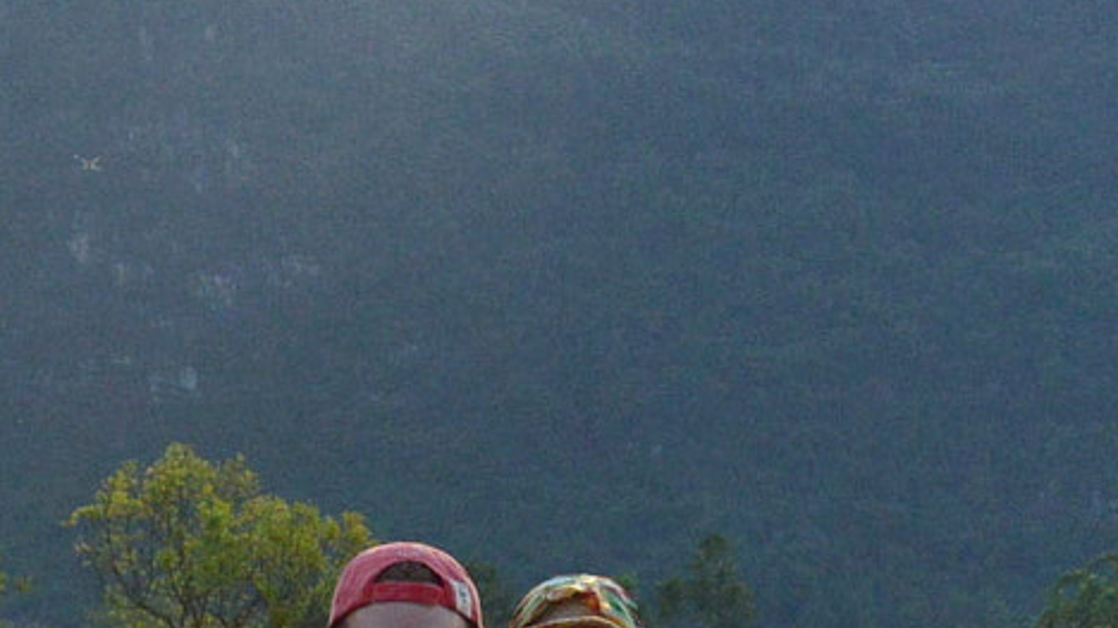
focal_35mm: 118
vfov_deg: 9.9
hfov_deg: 18.1
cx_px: 280
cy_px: 948
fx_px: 3497
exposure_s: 1/4000
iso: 1000
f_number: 5.6
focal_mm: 22
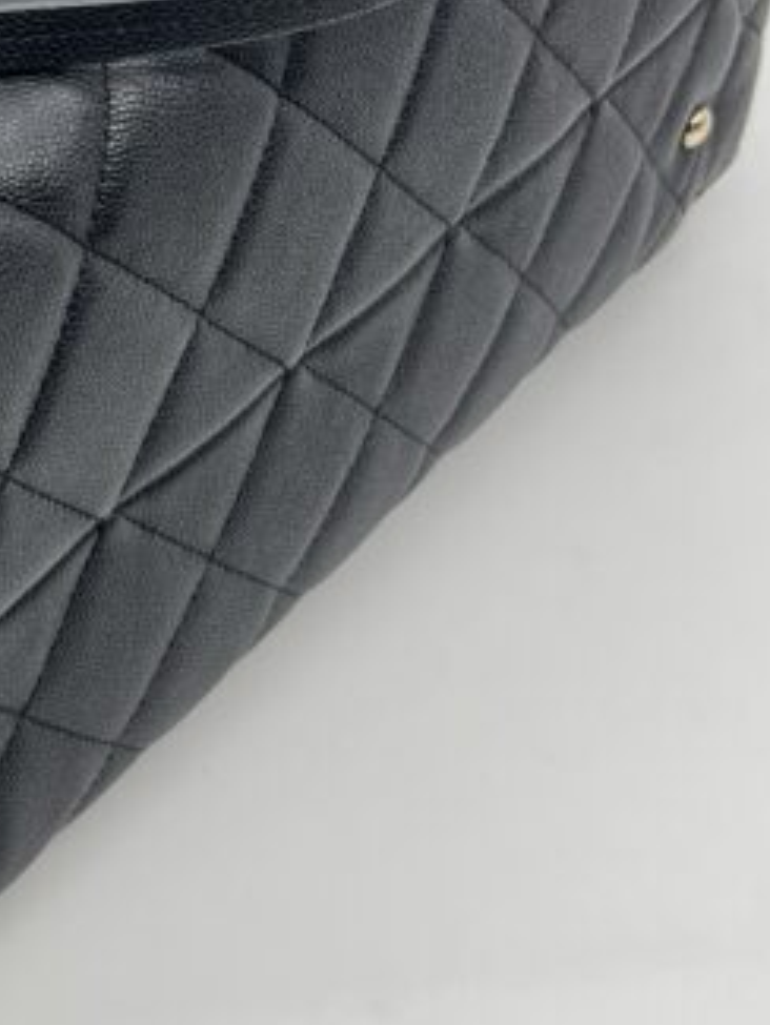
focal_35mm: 82
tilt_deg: -44.2
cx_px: -252
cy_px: 243
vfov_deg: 23.6
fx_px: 2430
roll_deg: -0.5
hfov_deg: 16.9
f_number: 1.5
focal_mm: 5.7
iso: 40
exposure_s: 1/100
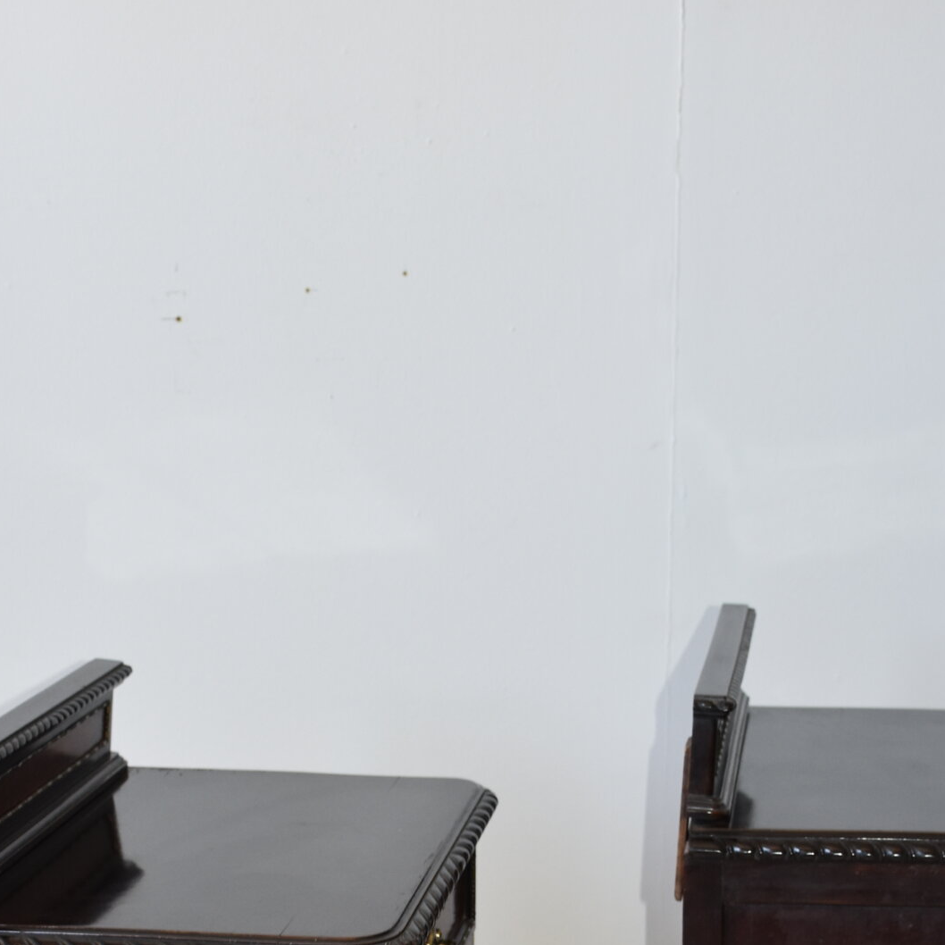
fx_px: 2286
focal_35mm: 74
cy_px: 985
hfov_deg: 23.4
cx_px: 480
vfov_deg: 22.3
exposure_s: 1/60
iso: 500
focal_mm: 24
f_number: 3.8
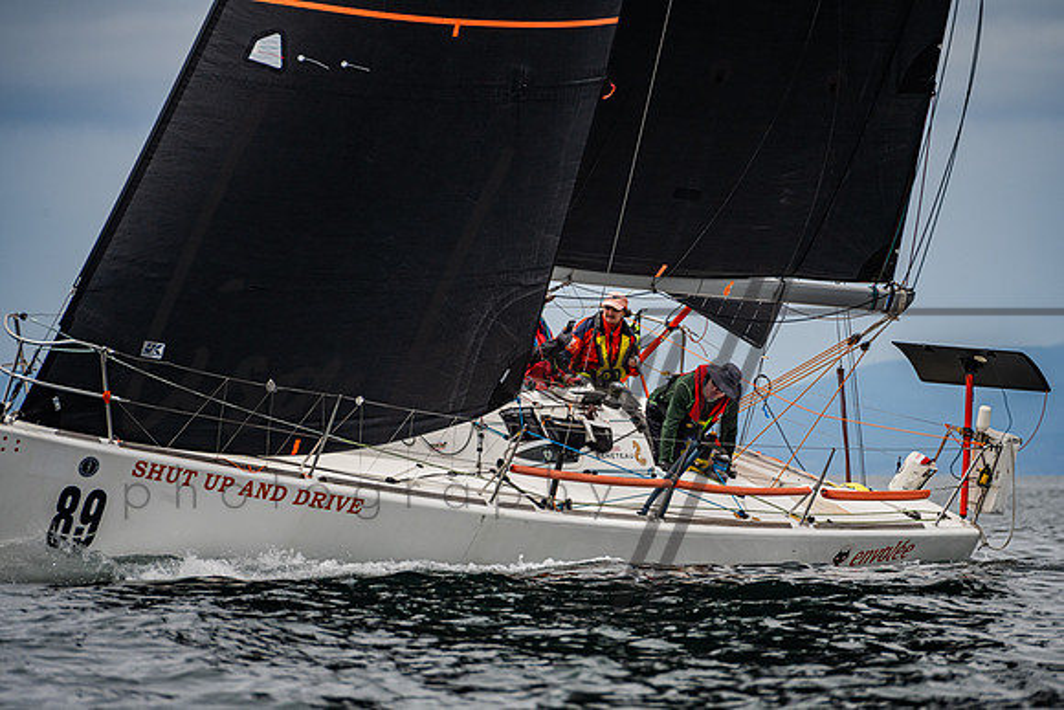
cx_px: 553
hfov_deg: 5.0
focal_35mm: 416
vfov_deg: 3.3
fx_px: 12293
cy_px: 369
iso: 640
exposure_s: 1/3200
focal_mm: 400
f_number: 8
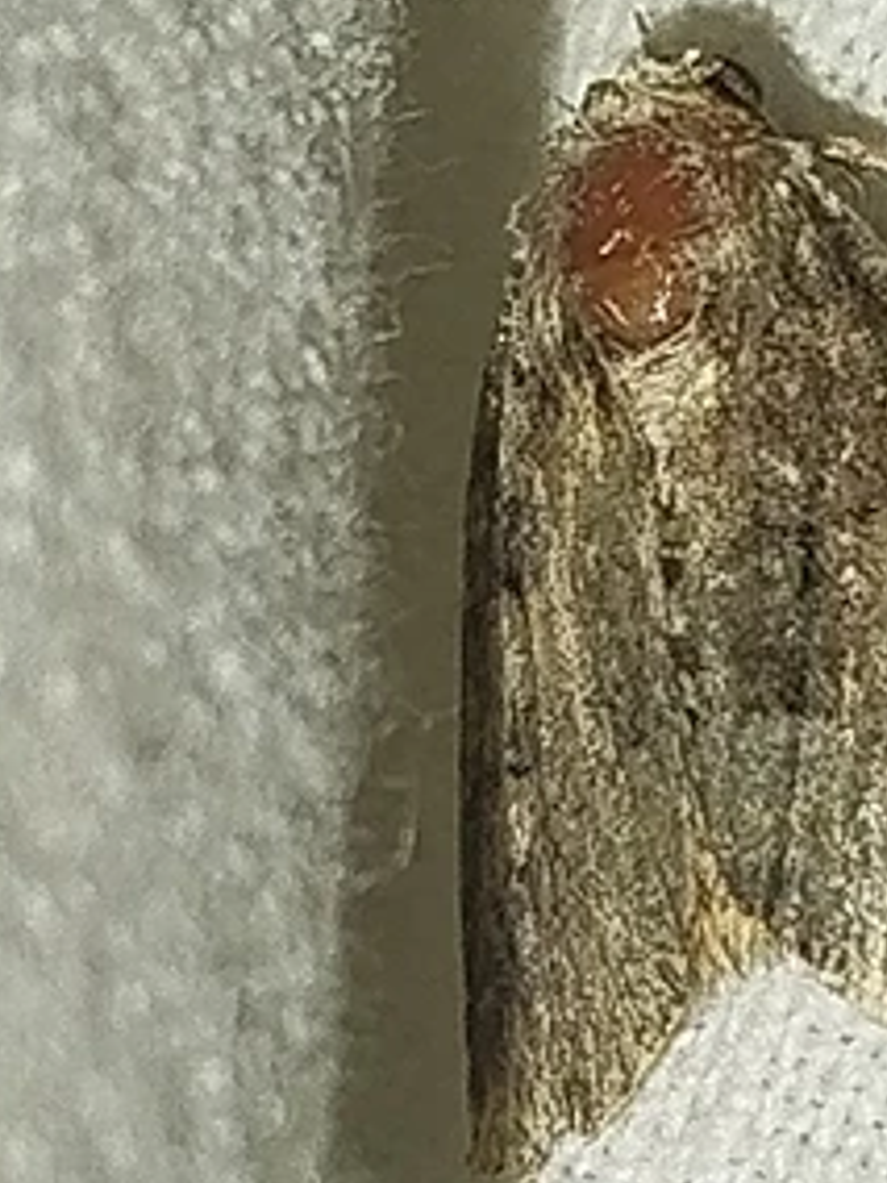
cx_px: 637
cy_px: 854
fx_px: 8610
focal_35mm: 252
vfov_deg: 7.9
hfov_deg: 5.9
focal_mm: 5.31
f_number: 1.7
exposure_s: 1/50
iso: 80
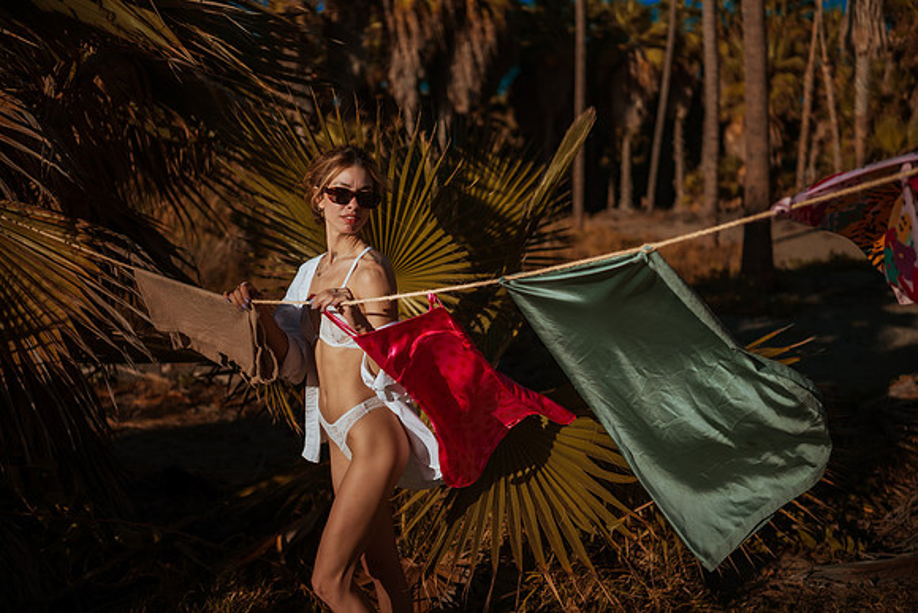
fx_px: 893
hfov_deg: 54.4
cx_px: 459
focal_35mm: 35
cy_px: 306
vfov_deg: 37.9
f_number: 1.8
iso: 50
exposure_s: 1/6400
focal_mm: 35
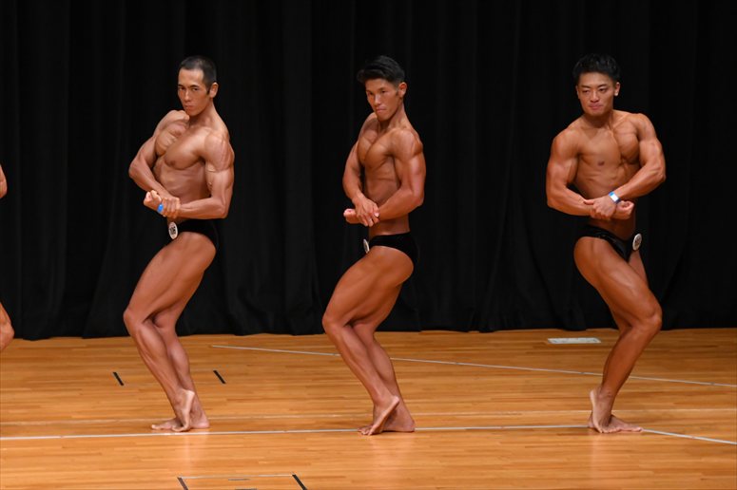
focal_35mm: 255
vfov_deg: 5.4
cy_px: 245
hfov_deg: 8.1
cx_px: 368
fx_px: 5218
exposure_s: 1/400
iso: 3200
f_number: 5.6
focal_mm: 170
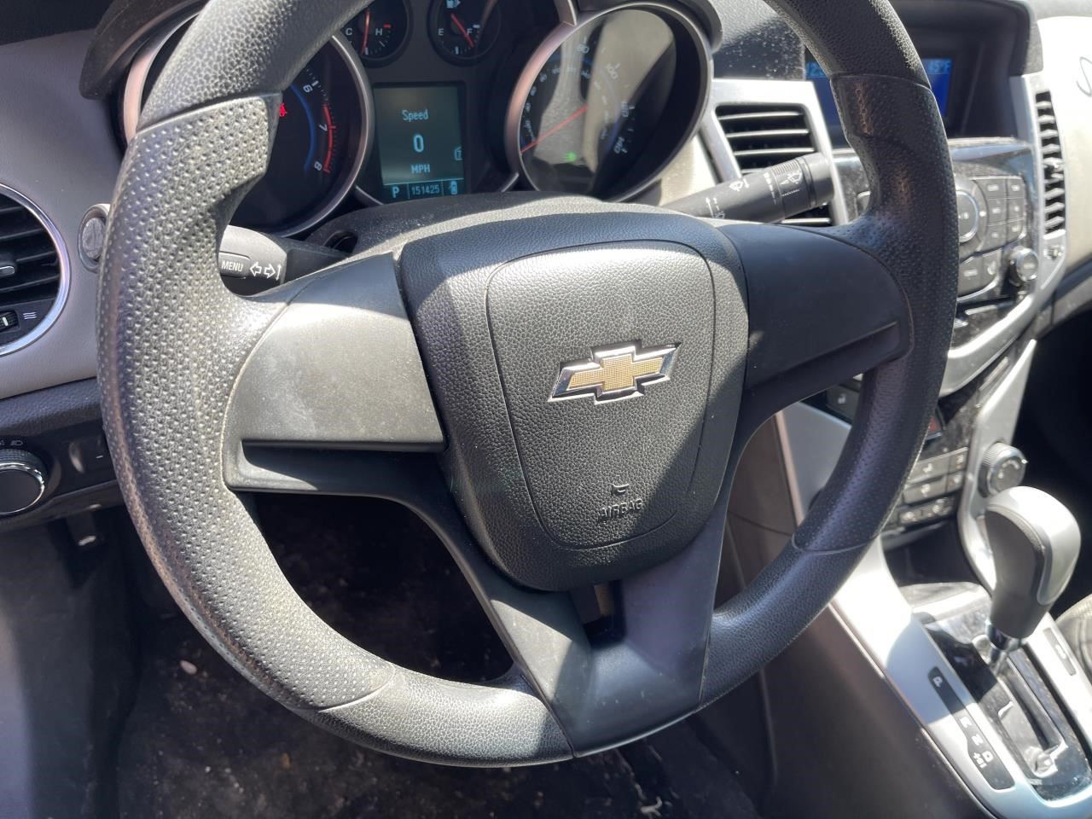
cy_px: 410
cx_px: 546
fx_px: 789
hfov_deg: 69.4
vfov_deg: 54.9
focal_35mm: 25
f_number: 1.6
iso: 32
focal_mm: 5.1
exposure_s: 1/121
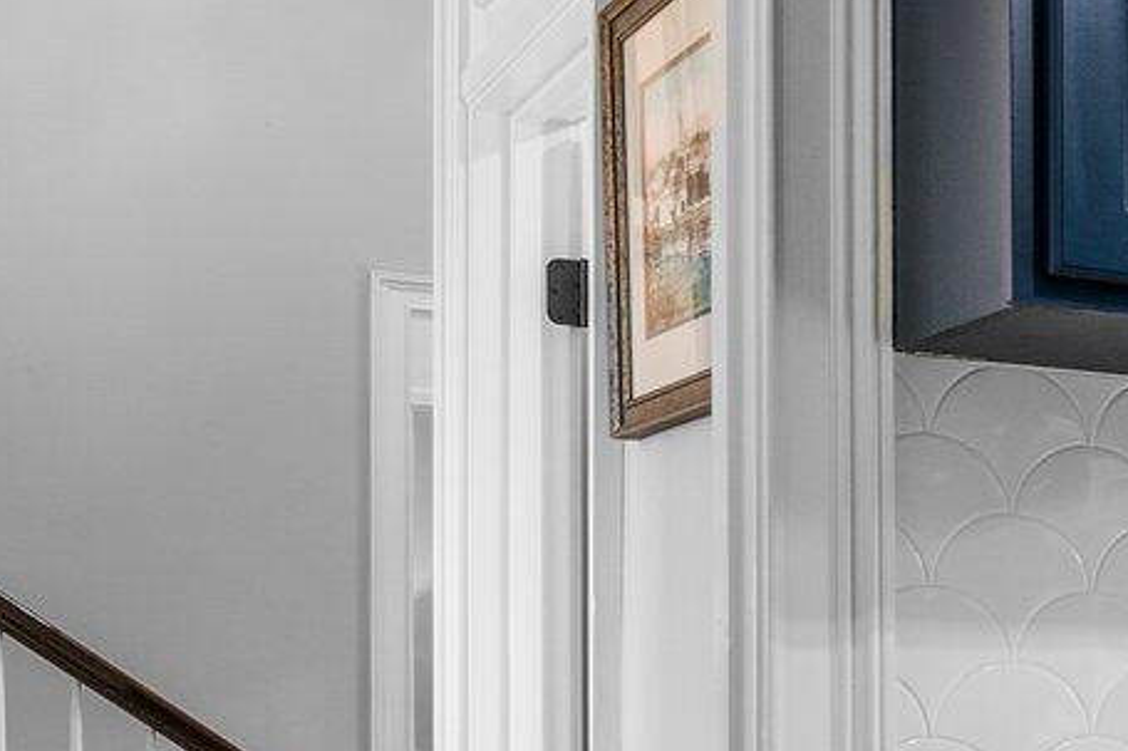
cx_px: 1931
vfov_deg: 18.5
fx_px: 2255
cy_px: 720
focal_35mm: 72
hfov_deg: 21.0
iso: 100
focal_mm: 16
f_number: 4
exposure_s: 1/20
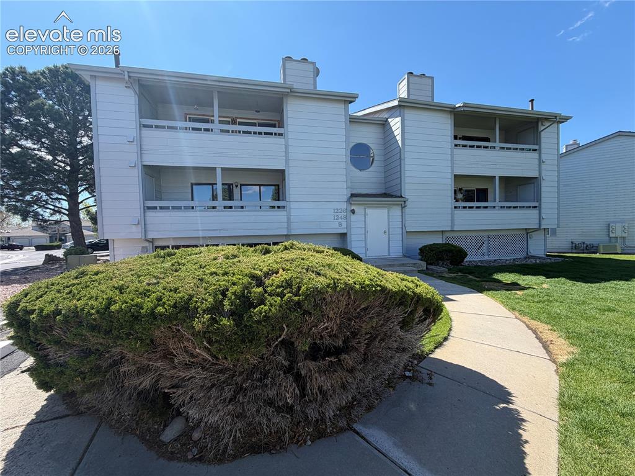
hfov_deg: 102.1
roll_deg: +1.7
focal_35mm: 14
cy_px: 238
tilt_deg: -2.4
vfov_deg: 85.6
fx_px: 257
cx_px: 318
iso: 40
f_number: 2.2
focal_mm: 2.22
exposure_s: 1/709
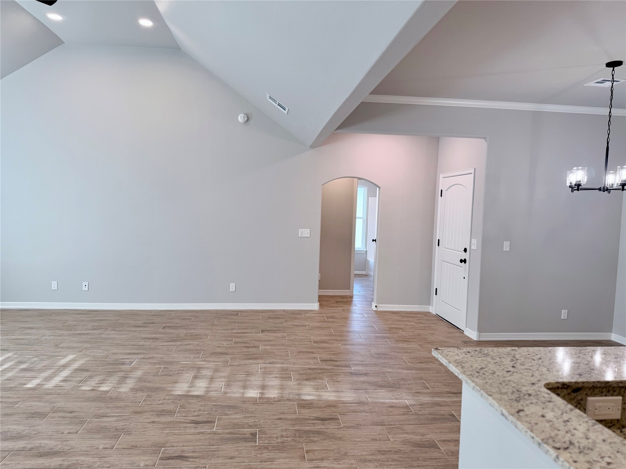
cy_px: 234
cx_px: 313
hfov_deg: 71.6
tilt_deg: -2.9
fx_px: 434
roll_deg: -1.7
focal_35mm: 24
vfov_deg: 56.8
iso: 80
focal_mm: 6.76
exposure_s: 1/120
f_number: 1.78
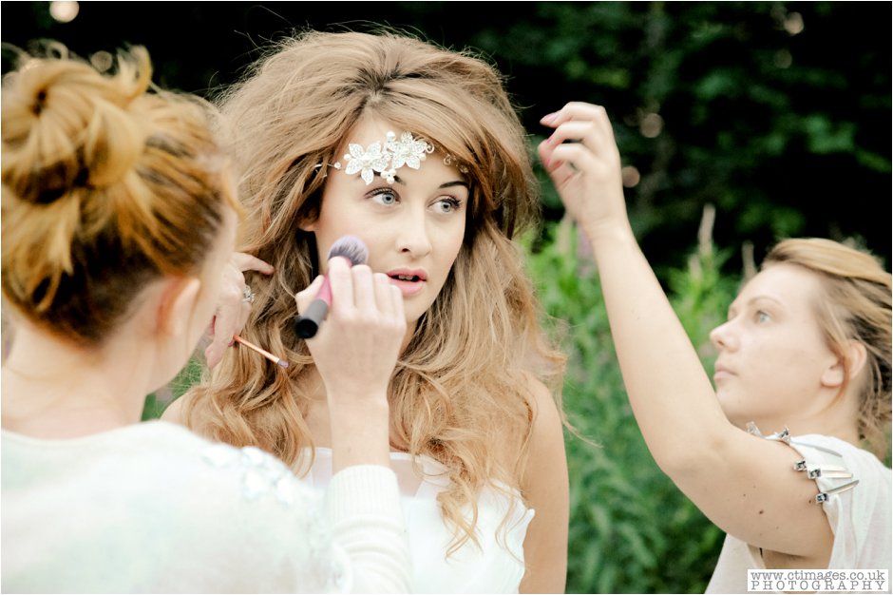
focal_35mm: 85
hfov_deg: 23.9
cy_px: 298
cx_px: 446
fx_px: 2108
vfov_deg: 16.1
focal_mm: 85
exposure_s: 1/100
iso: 4000
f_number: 4
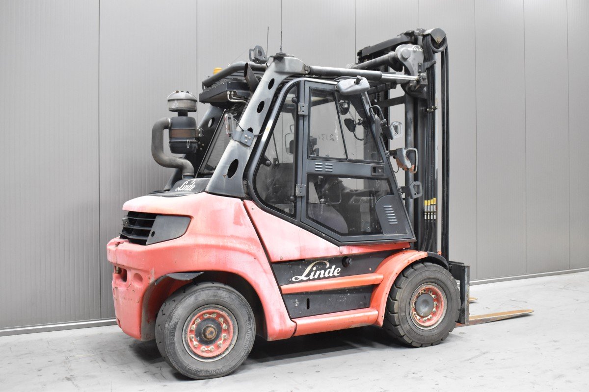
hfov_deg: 53.1
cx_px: 294
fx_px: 589
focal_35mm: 36
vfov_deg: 36.9
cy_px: 196
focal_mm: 24
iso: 1600
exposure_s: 1/25
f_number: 5
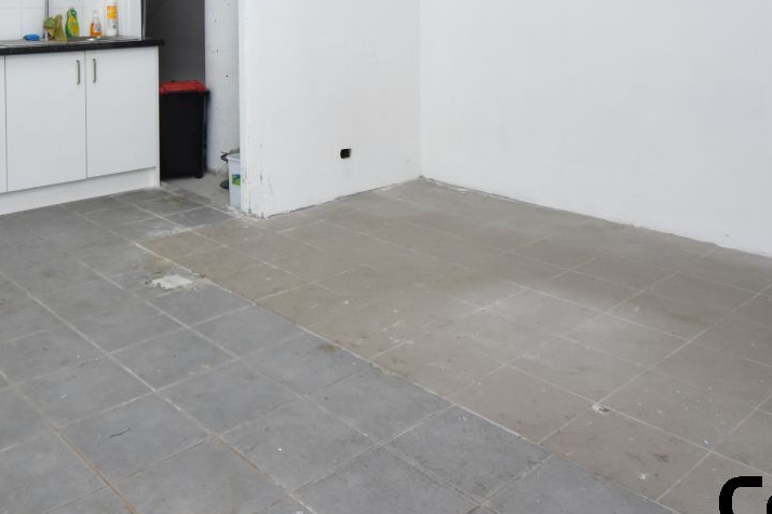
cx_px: 268
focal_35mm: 34
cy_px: 17
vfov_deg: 35.6
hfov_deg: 54.9
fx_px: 729
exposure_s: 1/60
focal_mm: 10
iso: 1000
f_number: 4.5
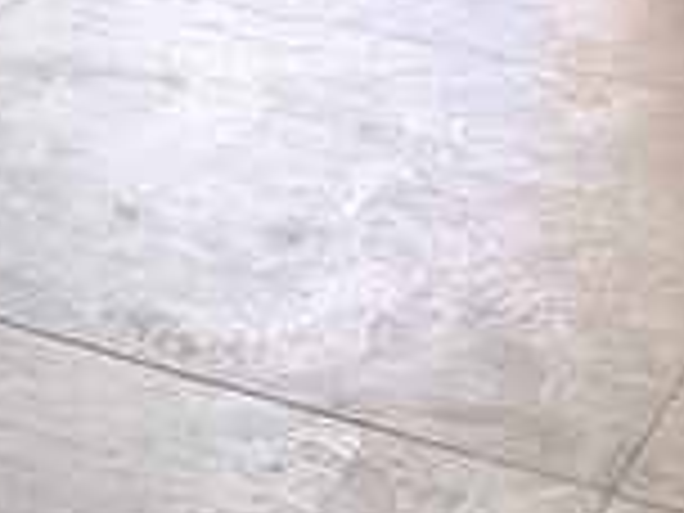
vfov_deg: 13.3
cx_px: -648
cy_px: -392
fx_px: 1996
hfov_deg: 15.7
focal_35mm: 101
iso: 80
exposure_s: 1/426
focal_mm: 6.76
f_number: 1.78
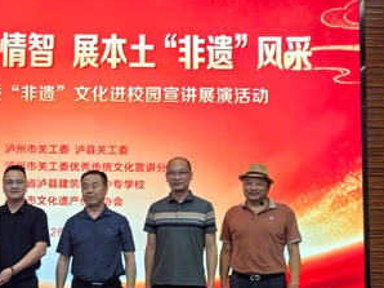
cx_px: 43
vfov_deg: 25.1
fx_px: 643
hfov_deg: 31.8
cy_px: 182
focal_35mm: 58
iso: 80
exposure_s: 1/50
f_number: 1.9
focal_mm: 5.52
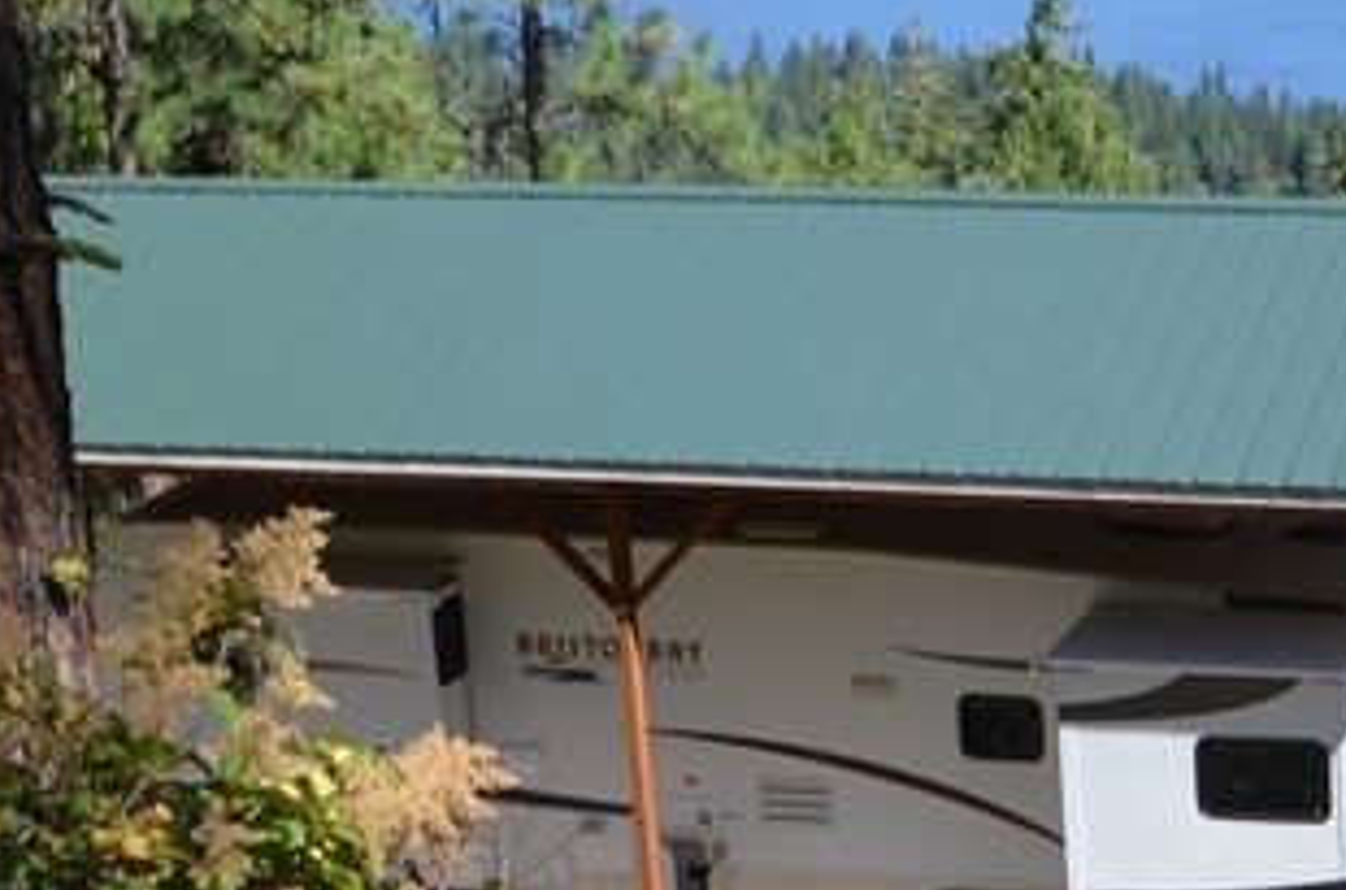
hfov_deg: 20.2
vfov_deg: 14.3
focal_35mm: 95
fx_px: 3543
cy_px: 688
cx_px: 1583
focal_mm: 18
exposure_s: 1/250
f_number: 8
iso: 140
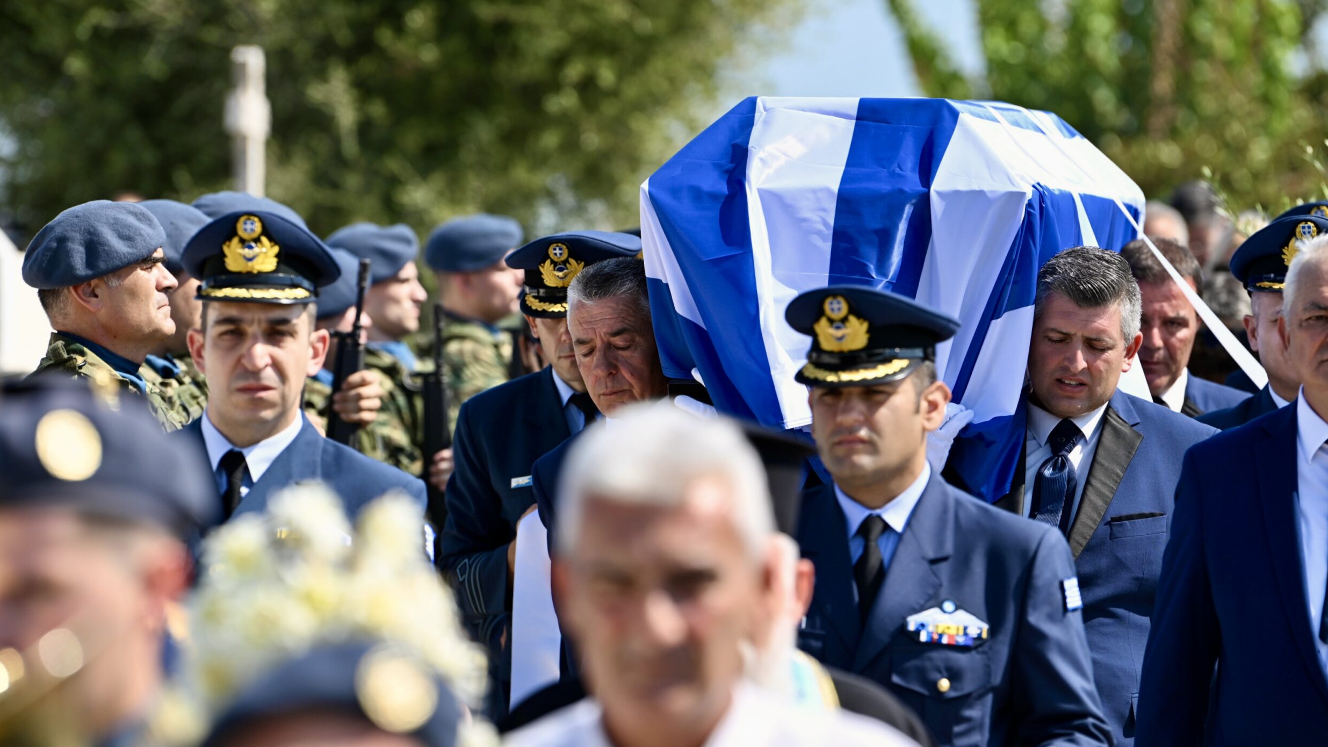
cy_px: 385
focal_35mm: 217
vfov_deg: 5.6
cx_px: 660
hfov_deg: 9.9
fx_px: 7641
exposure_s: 1/1600
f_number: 4.5
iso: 200
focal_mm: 200
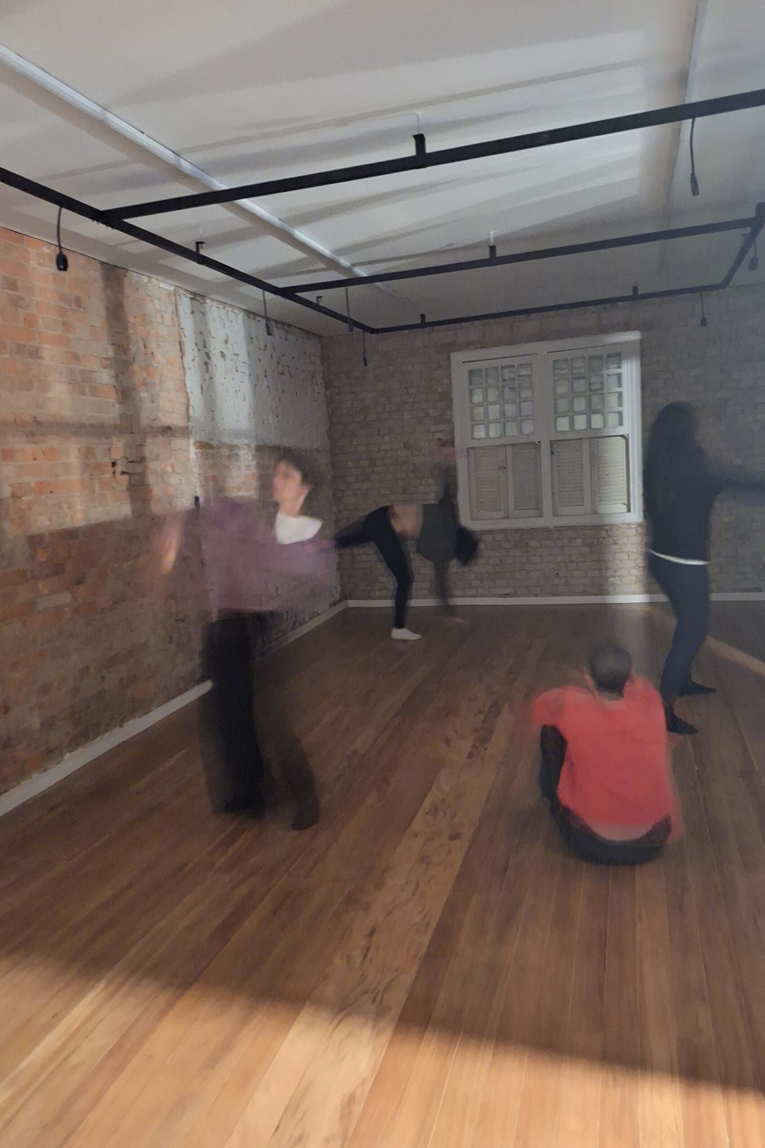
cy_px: 573
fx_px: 765
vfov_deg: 73.7
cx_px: 385
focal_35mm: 24
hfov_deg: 53.1
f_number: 1.8
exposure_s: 1/7
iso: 2000
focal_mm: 5.54
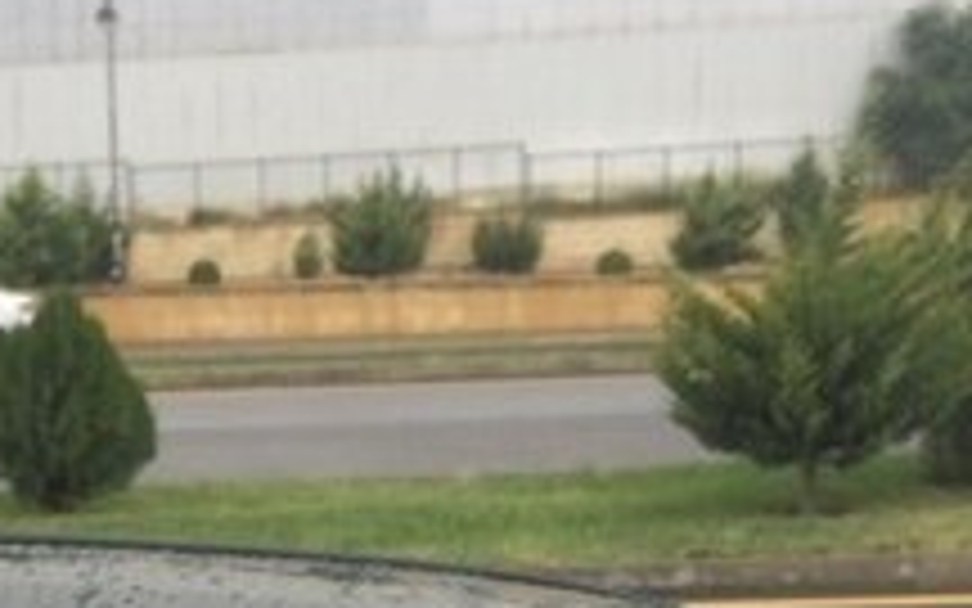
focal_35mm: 94
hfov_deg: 21.2
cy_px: 980
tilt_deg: -15.7
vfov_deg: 13.0
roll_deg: +2.6
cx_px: -27
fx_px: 2490
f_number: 2.2
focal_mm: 4.15
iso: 32
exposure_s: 1/760
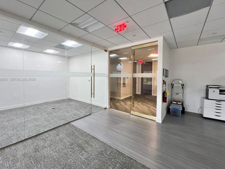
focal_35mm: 14
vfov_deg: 85.6
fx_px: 91
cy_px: 80
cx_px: 109
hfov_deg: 102.0
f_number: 1.8
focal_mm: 1.57
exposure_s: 1/120
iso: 100
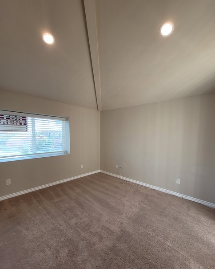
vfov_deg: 100.4
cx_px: 108
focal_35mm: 14
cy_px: 146
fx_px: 111
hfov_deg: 88.0
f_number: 2.2
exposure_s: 1/120
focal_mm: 2.2
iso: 80
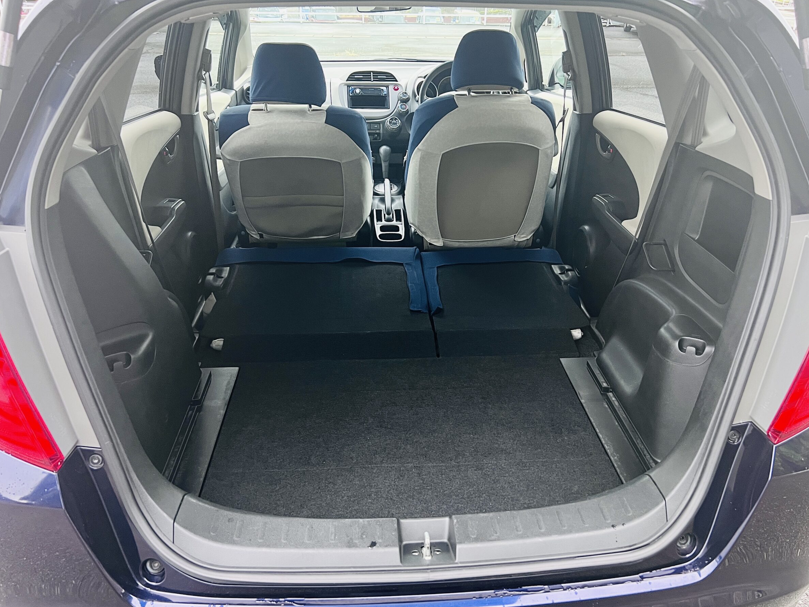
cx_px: 420
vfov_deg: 49.7
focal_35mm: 28
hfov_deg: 63.4
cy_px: 303
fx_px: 654
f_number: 1.5
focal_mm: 5.7
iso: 200
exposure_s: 1/60
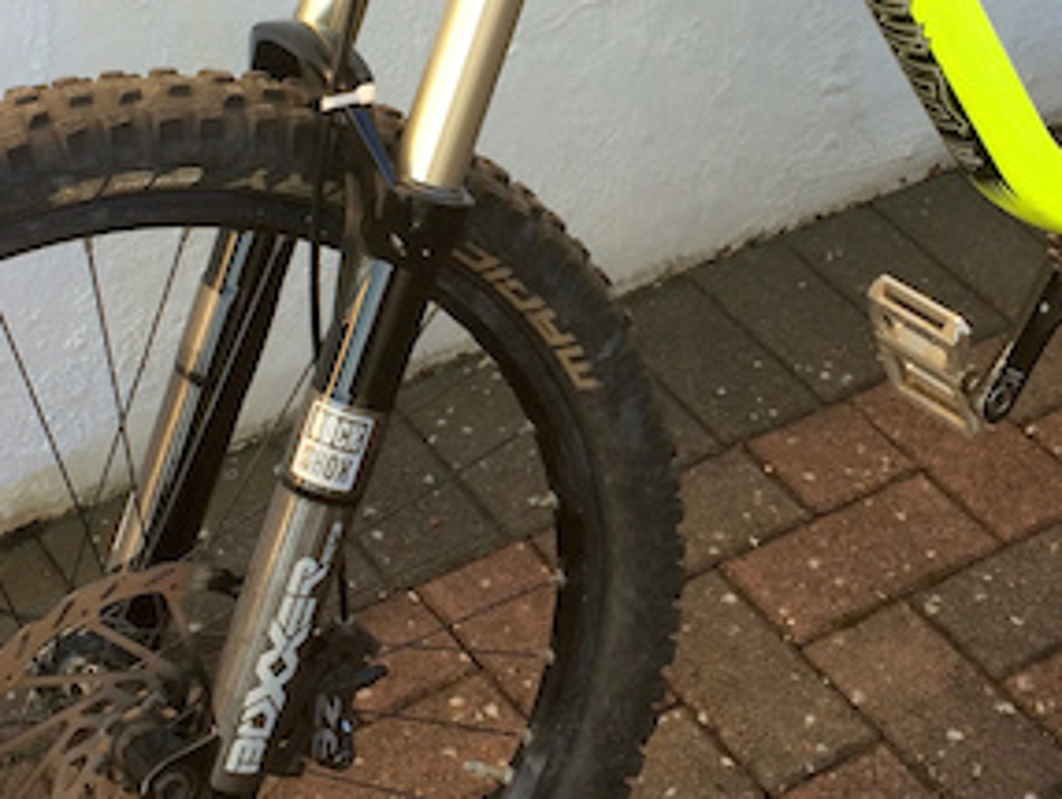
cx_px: 587
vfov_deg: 18.1
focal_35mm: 81
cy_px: 204
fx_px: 2487
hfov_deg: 24.1
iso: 32
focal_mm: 4.15
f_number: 2.2
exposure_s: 1/119
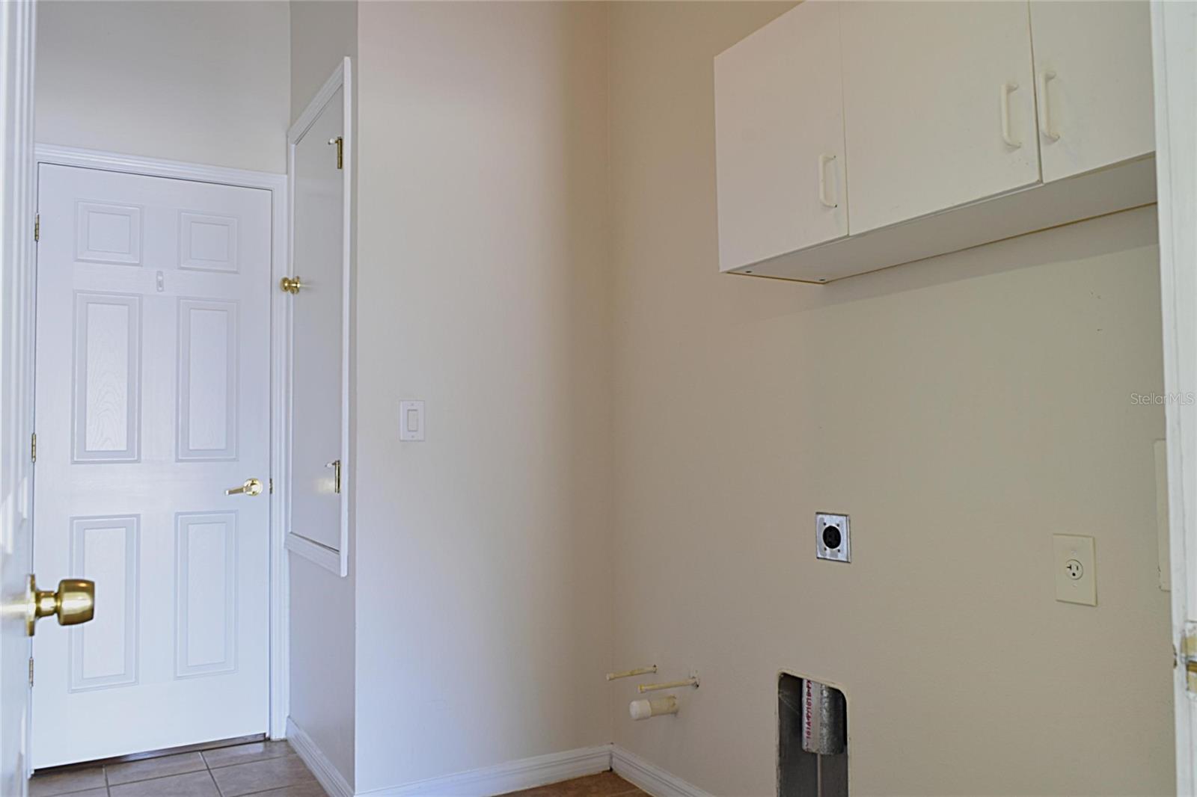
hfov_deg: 67.4
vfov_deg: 47.9
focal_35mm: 27
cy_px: 398
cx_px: 598
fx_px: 898
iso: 200
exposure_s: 1/2
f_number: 11
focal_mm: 18
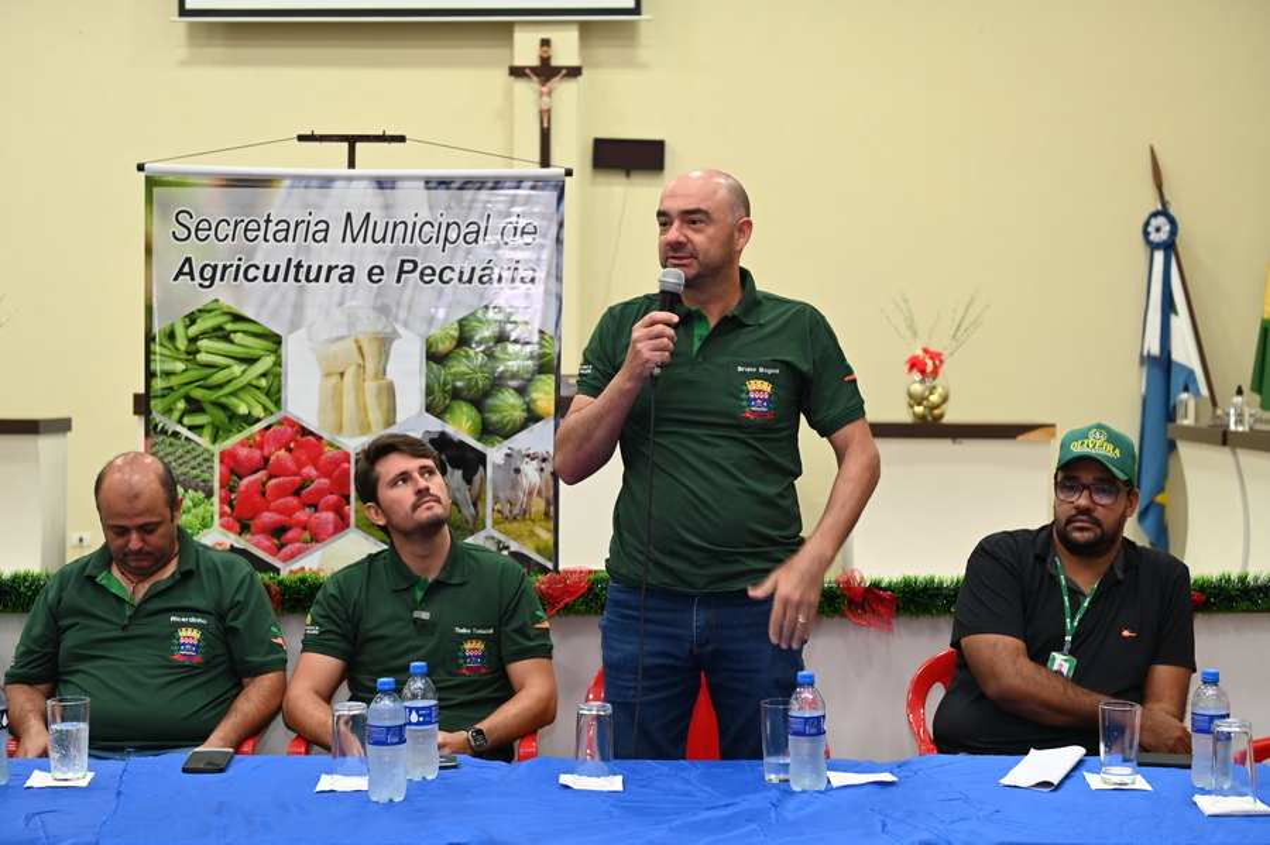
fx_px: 1939
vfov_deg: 24.6
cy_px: 422
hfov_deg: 36.3
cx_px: 635
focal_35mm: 55
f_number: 4
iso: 1100
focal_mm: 55
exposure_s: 1/60
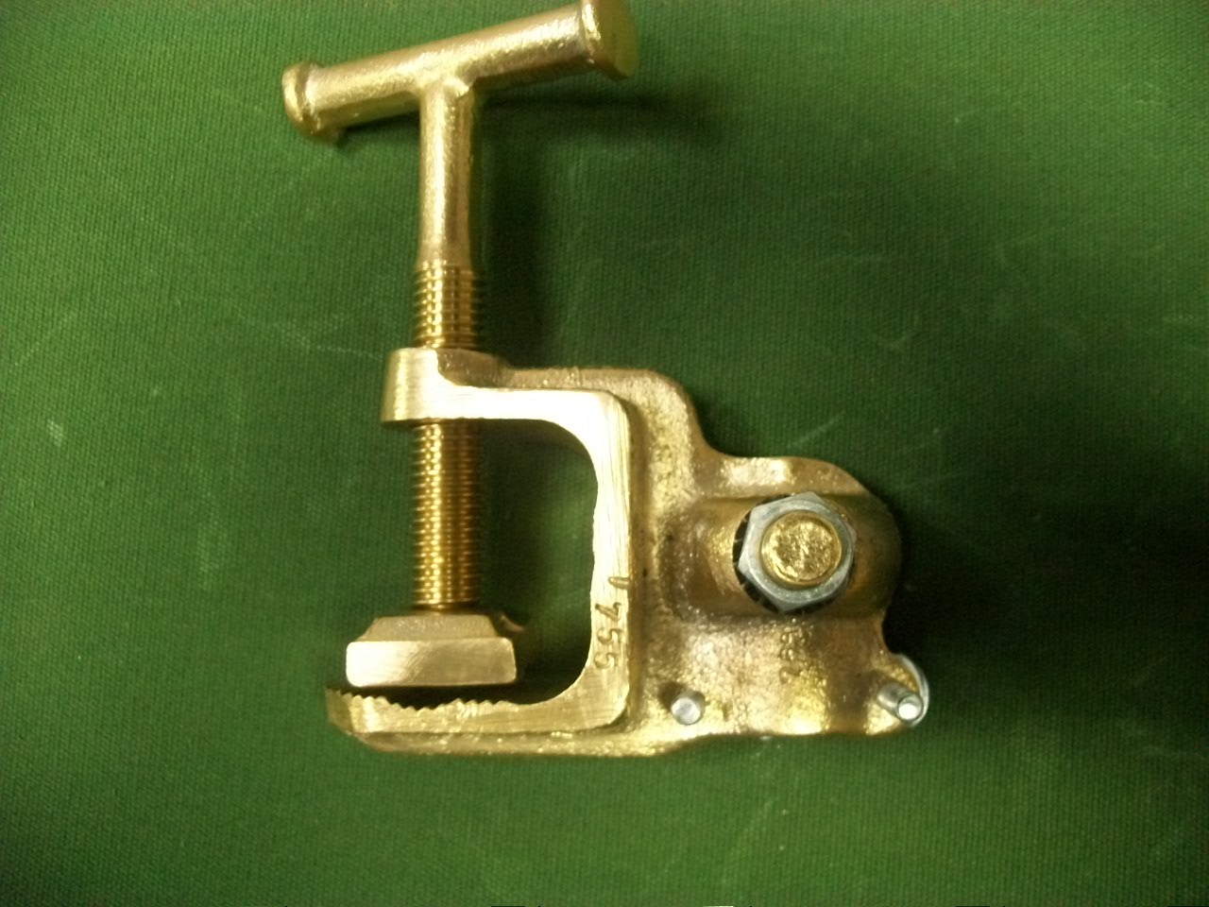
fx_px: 1187
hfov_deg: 54.0
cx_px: 604
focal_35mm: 34
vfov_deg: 41.8
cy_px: 454
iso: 200
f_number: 2.7
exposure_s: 1/8
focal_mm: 6.1
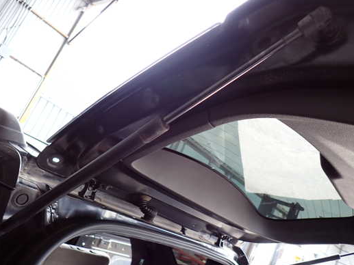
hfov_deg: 61.6
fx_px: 297
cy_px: 130
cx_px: 170
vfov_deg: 48.2
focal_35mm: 29
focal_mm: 4.5
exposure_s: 1/80
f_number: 2
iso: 100
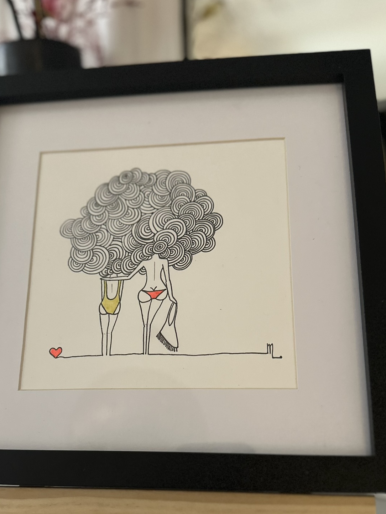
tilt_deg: -10.7
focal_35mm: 34
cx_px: 167
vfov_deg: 53.3
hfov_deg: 41.7
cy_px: 327
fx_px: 506
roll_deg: +2.4
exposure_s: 1/50
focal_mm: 6.86
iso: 640
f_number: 1.78
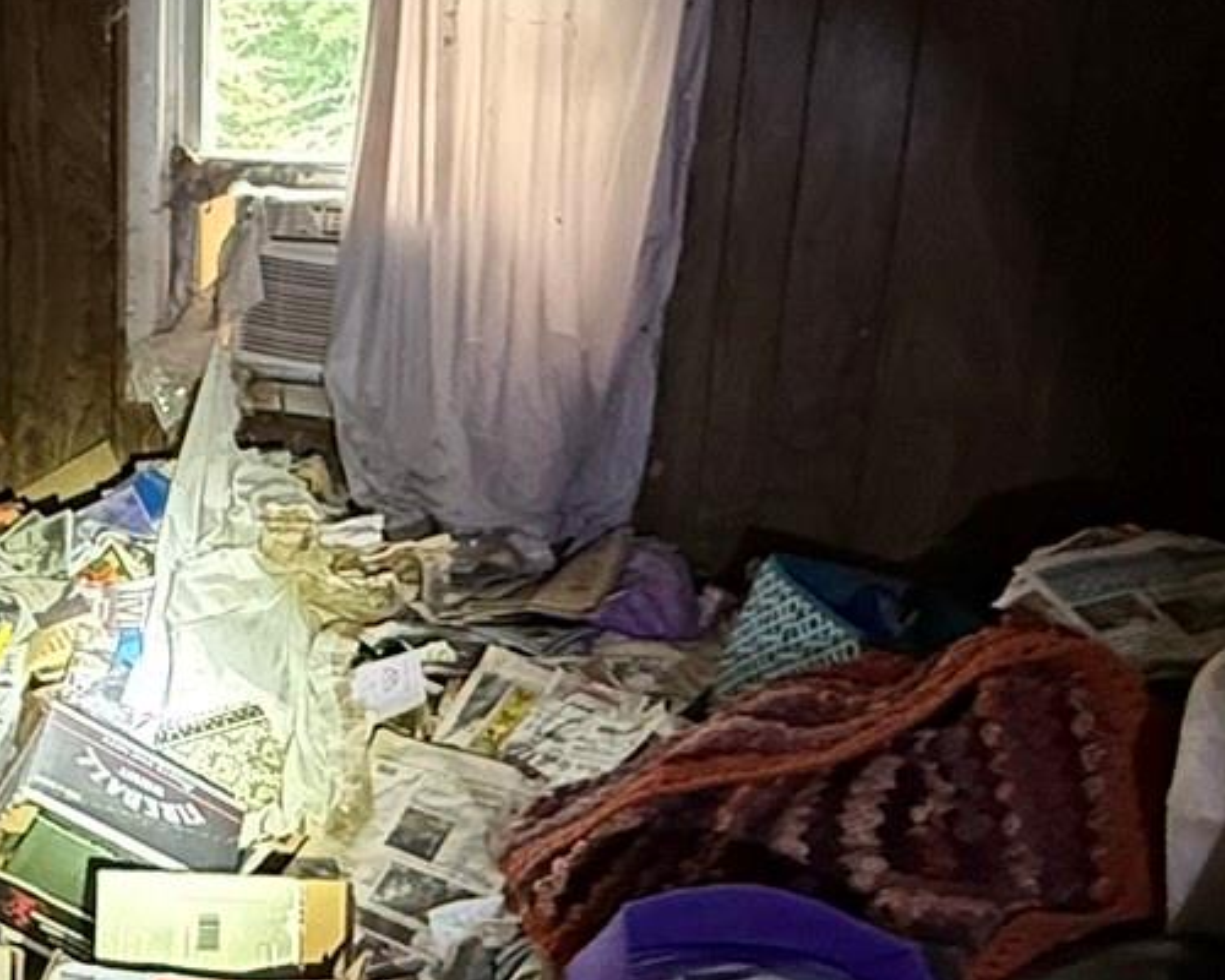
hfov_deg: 32.5
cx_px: 208
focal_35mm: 56
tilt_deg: -20.9
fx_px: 2030
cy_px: 691
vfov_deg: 26.9
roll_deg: -0.9
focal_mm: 2.22
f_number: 2.2
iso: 1000
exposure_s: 1/42
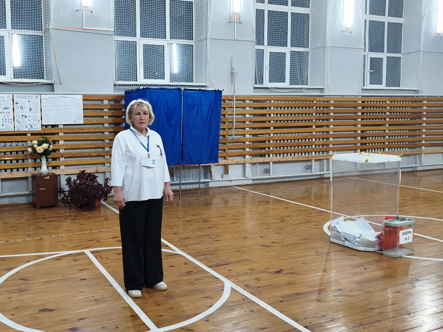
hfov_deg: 53.3
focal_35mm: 34
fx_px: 435
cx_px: 162
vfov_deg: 41.8
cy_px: 159
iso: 160
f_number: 1.5
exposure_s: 1/50
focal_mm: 4.94
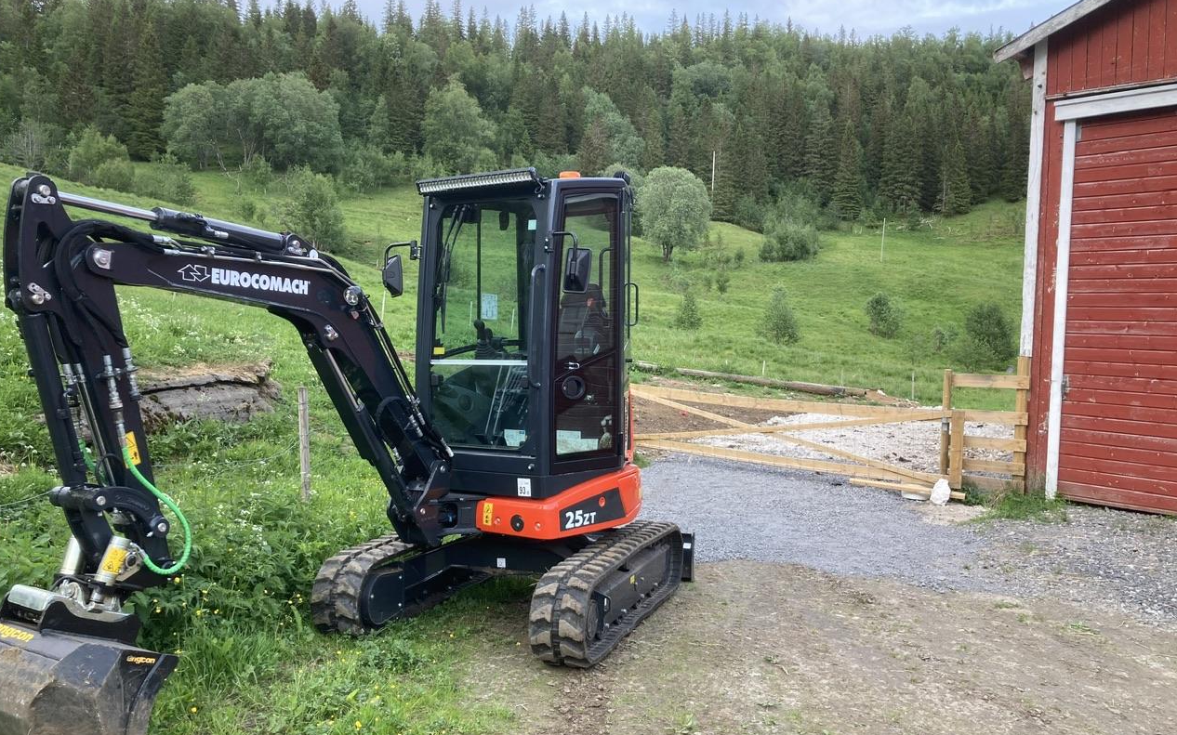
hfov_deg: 62.9
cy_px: 375
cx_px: 584
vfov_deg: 41.8
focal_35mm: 30
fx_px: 962
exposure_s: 1/121
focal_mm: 3.99
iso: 50
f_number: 1.8
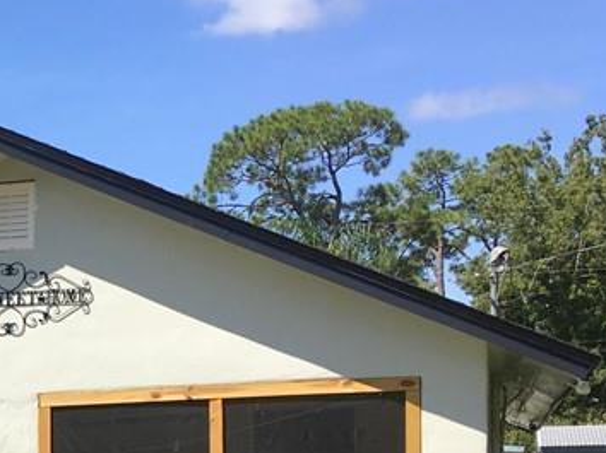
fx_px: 1470
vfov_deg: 16.8
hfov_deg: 20.6
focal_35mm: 84
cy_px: 533
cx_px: -248
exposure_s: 1/1399
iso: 25
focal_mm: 4.15
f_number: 2.2
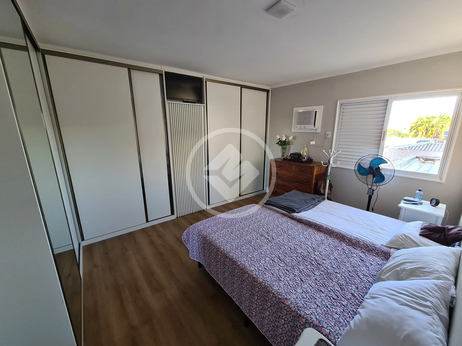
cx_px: 231
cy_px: 173
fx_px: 174
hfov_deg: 106.2
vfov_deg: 89.9
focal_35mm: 13
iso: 200
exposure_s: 1/60
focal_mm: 2.2
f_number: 2.2
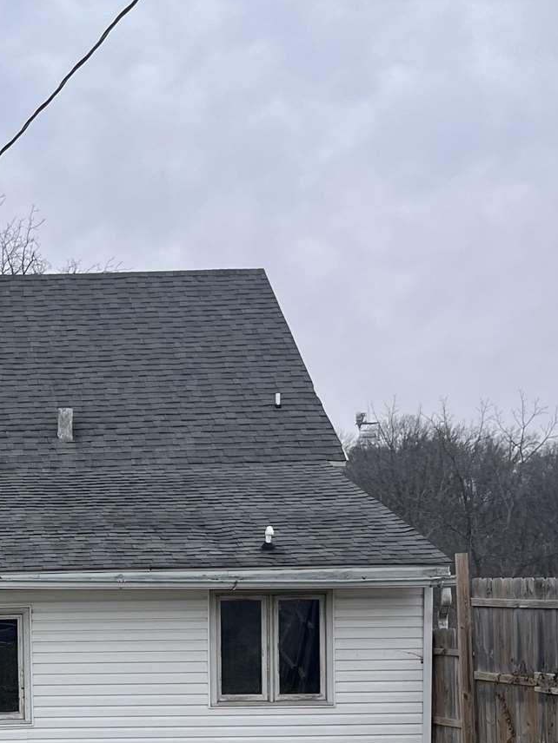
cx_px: -77
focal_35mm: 70
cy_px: 622
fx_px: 1505
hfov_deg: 20.0
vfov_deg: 27.1
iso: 50
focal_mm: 5.1
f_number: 1.6
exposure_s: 1/1066
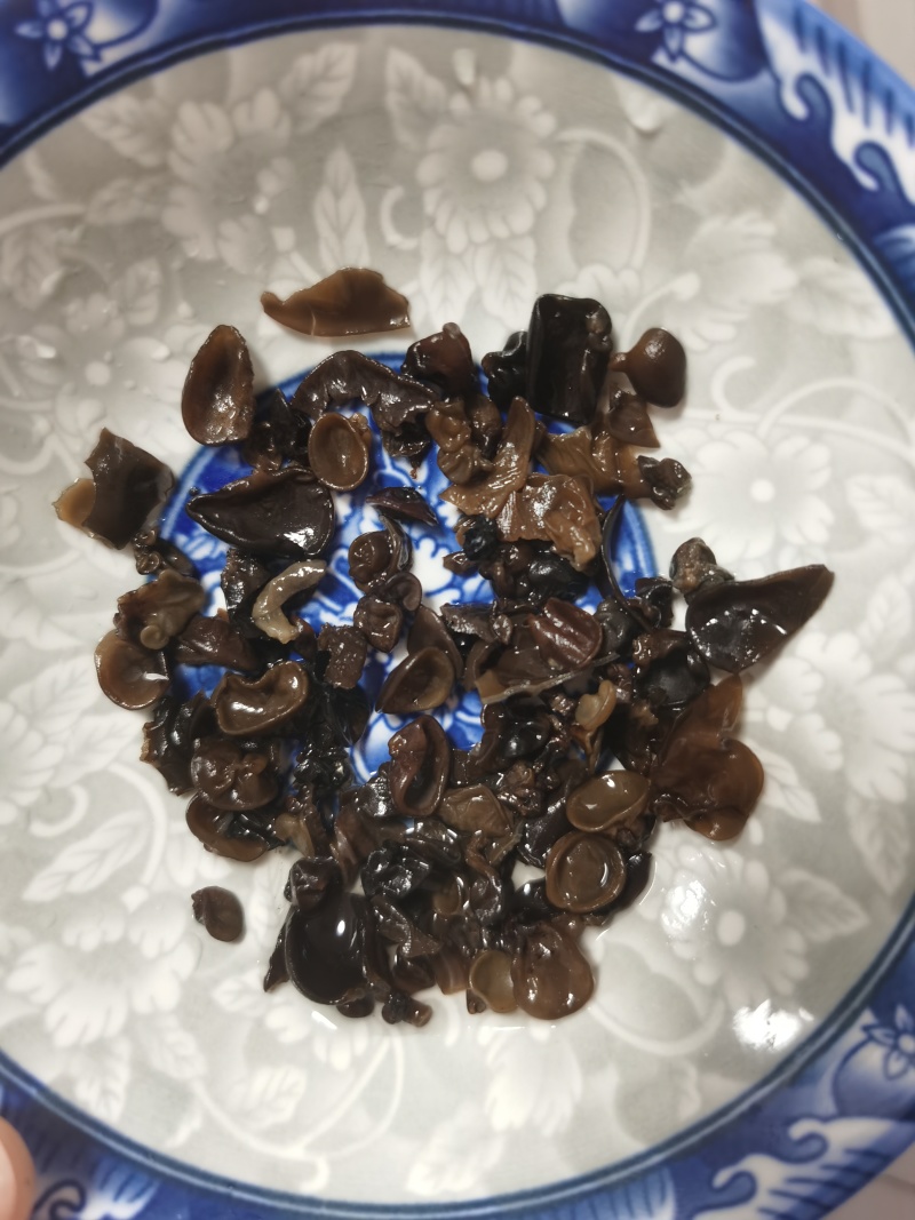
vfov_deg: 65.3
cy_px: 610
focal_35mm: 27
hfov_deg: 51.3
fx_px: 952
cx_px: 458
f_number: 1.6
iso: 160
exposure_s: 1/50
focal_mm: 5.56
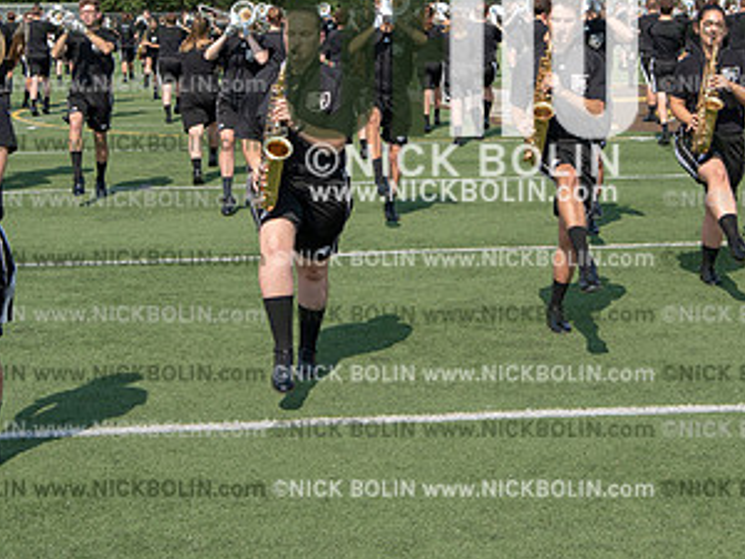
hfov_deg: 25.0
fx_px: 1679
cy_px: 86
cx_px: 462
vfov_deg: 18.7
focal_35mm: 78
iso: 200
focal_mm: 42
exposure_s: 1/1250
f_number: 5.6
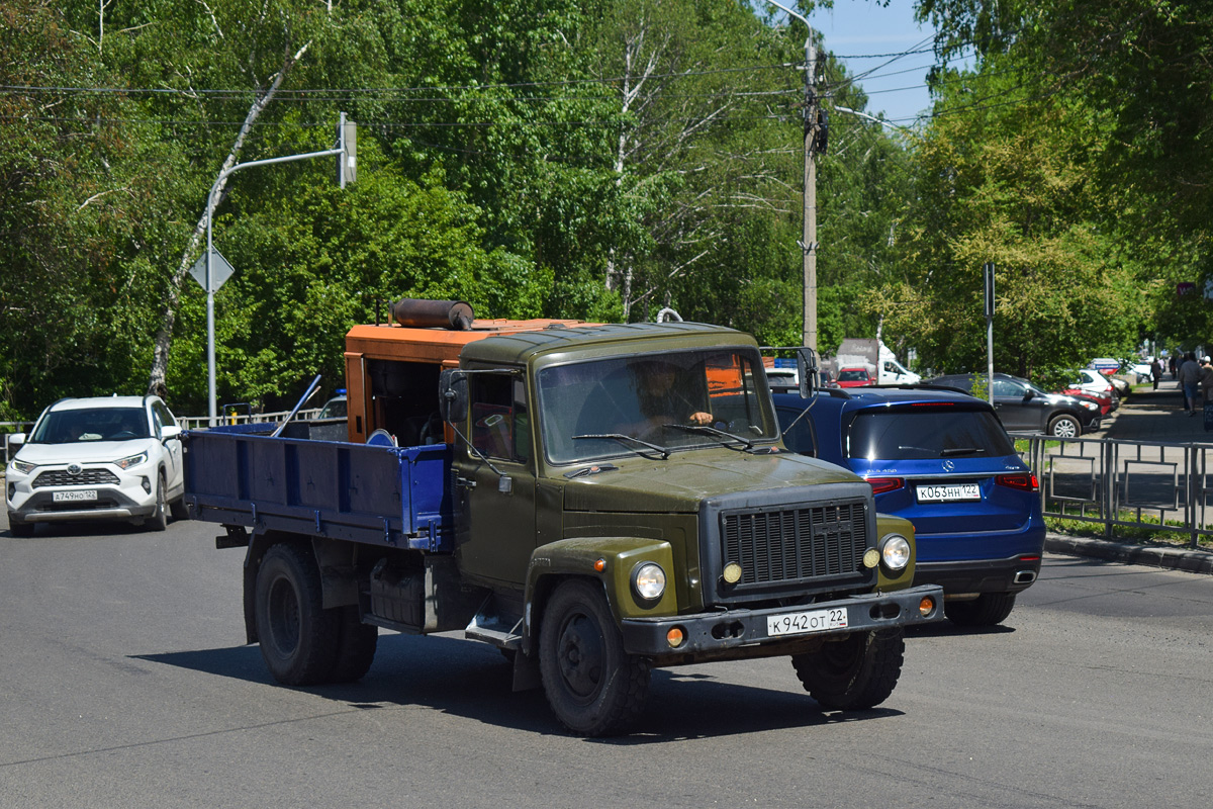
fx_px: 2780
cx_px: 606
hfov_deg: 24.6
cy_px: 404
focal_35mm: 82
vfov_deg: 16.6
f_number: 6.3
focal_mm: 55
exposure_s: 1/1250
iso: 200
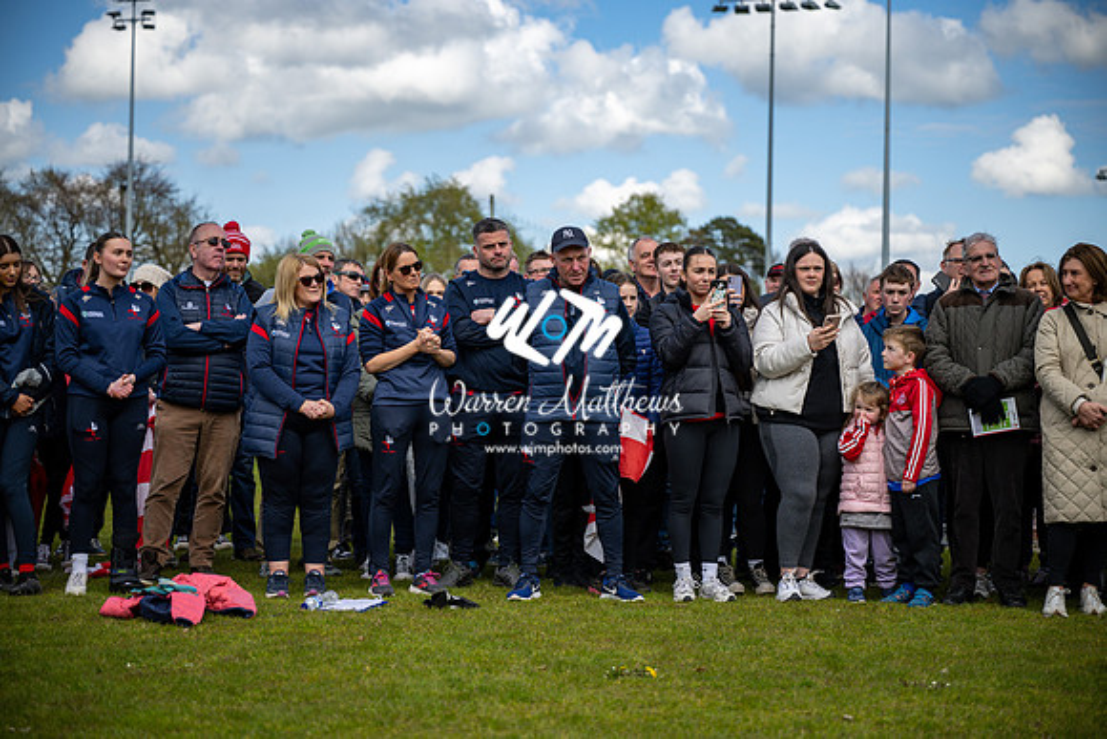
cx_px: 554
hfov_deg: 28.8
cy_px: 370
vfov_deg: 19.5
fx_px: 2153
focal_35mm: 70
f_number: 2.8
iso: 100
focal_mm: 70
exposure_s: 1/1600
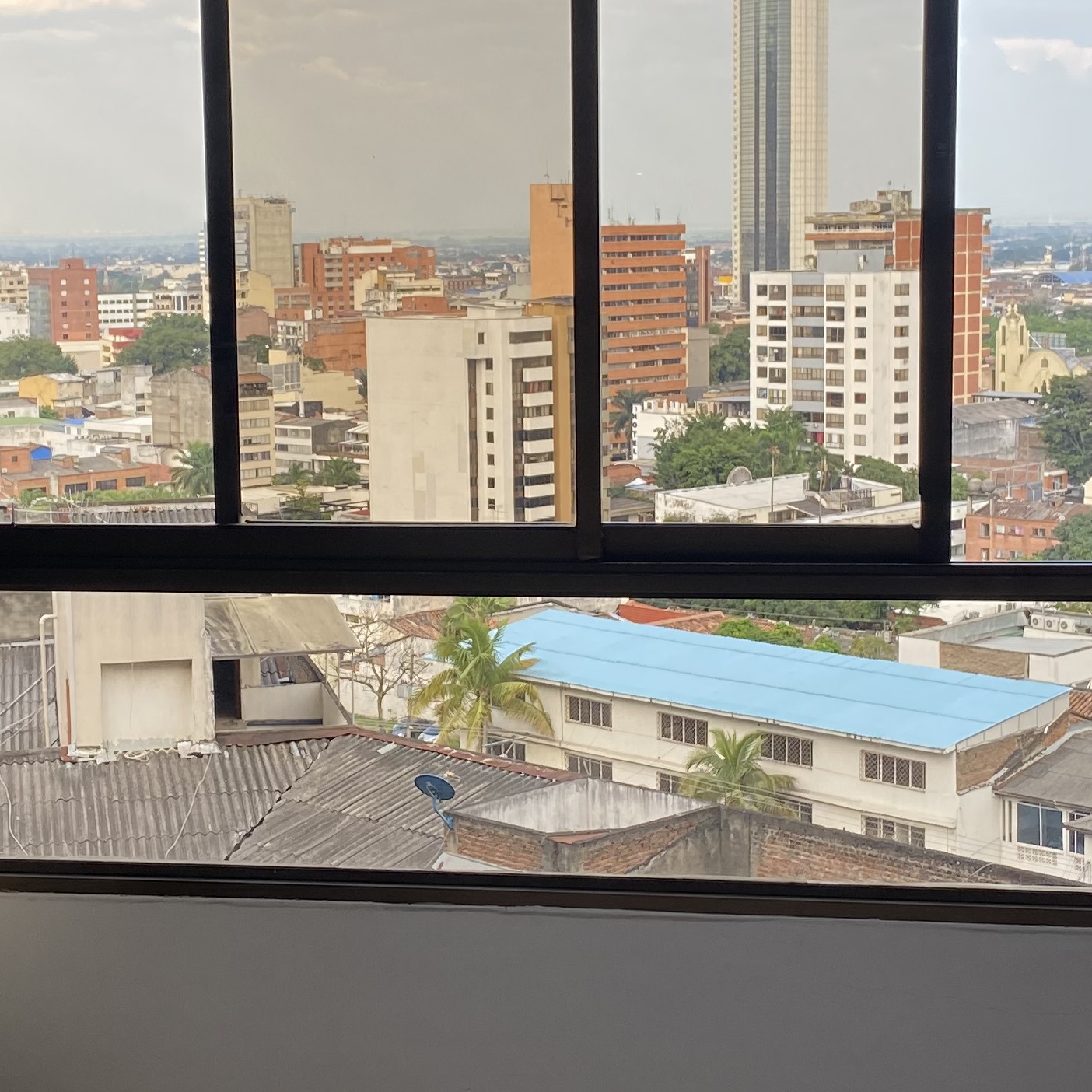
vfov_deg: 26.1
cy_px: 510
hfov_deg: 26.1
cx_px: 463
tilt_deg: -7.1
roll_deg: +1.3
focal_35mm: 66
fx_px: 2356
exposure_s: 1/151
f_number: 1.8
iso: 32
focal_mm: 4.25
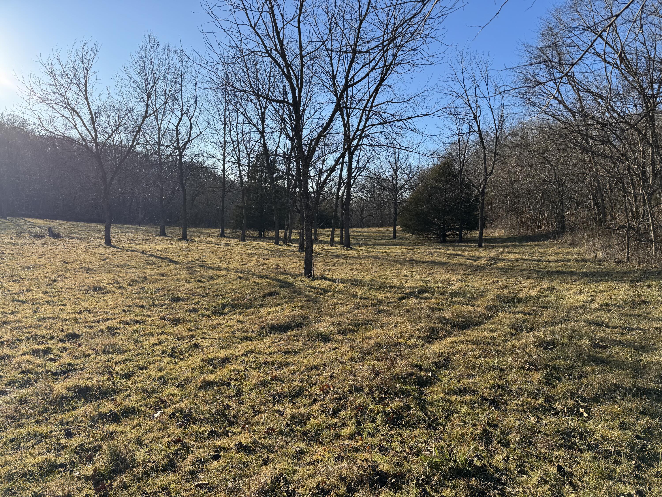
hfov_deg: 71.6
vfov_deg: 56.8
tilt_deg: -4.4
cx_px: 331
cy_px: 248
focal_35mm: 24
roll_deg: -3.8
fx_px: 459
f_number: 1.78
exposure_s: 1/2331
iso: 80
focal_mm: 6.76
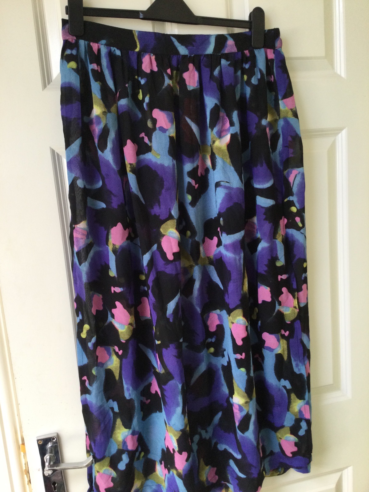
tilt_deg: -10.2
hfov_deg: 45.4
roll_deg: +3.6
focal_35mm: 31
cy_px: 246
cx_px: 184
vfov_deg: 58.4
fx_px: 441
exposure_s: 1/33
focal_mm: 3.3
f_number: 2.4
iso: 32
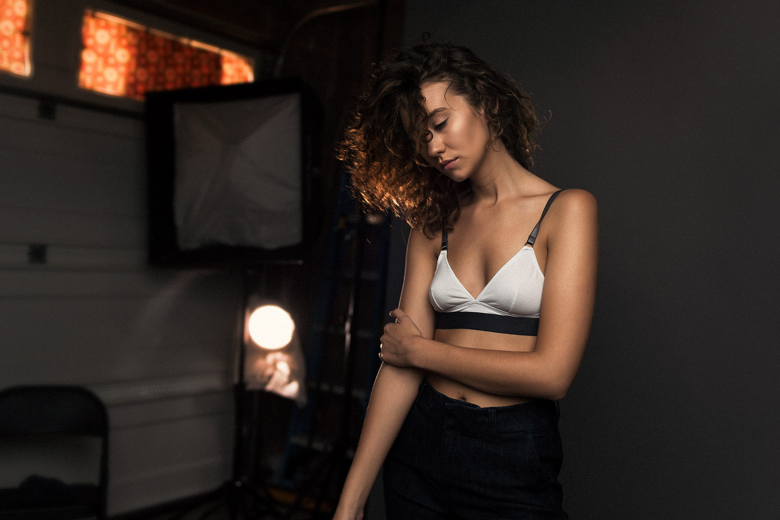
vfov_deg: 37.9
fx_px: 759
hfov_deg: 54.4
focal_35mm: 35
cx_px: 390
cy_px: 260
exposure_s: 1/100
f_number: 2.2
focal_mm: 35
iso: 64
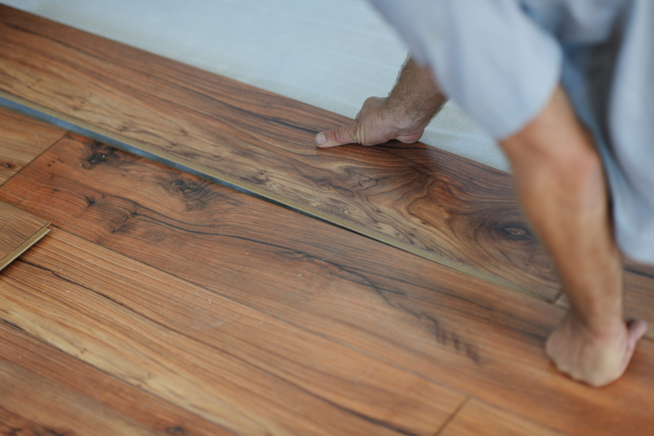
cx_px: 327
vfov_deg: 16.1
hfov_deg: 23.9
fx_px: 1544
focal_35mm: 85
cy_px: 218
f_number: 2
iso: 100
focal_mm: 85
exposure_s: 1/160
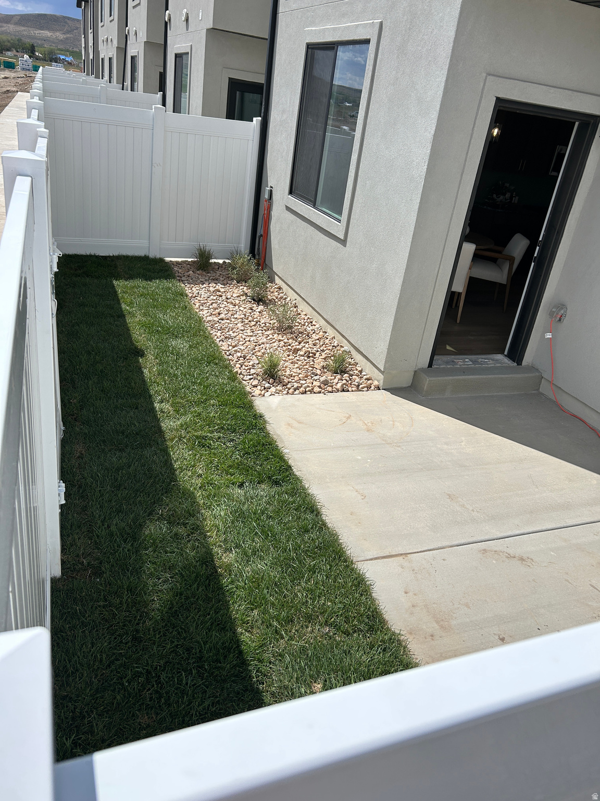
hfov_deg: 53.1
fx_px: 601
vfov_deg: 67.3
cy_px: 400
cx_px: 300
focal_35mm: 26
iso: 50
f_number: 1.5
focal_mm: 5.7
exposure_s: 1/6993
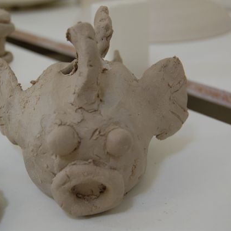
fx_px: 468
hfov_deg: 27.6
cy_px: 116
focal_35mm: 62
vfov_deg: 27.7
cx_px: 86
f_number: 6.3
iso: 400
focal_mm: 32
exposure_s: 1/60
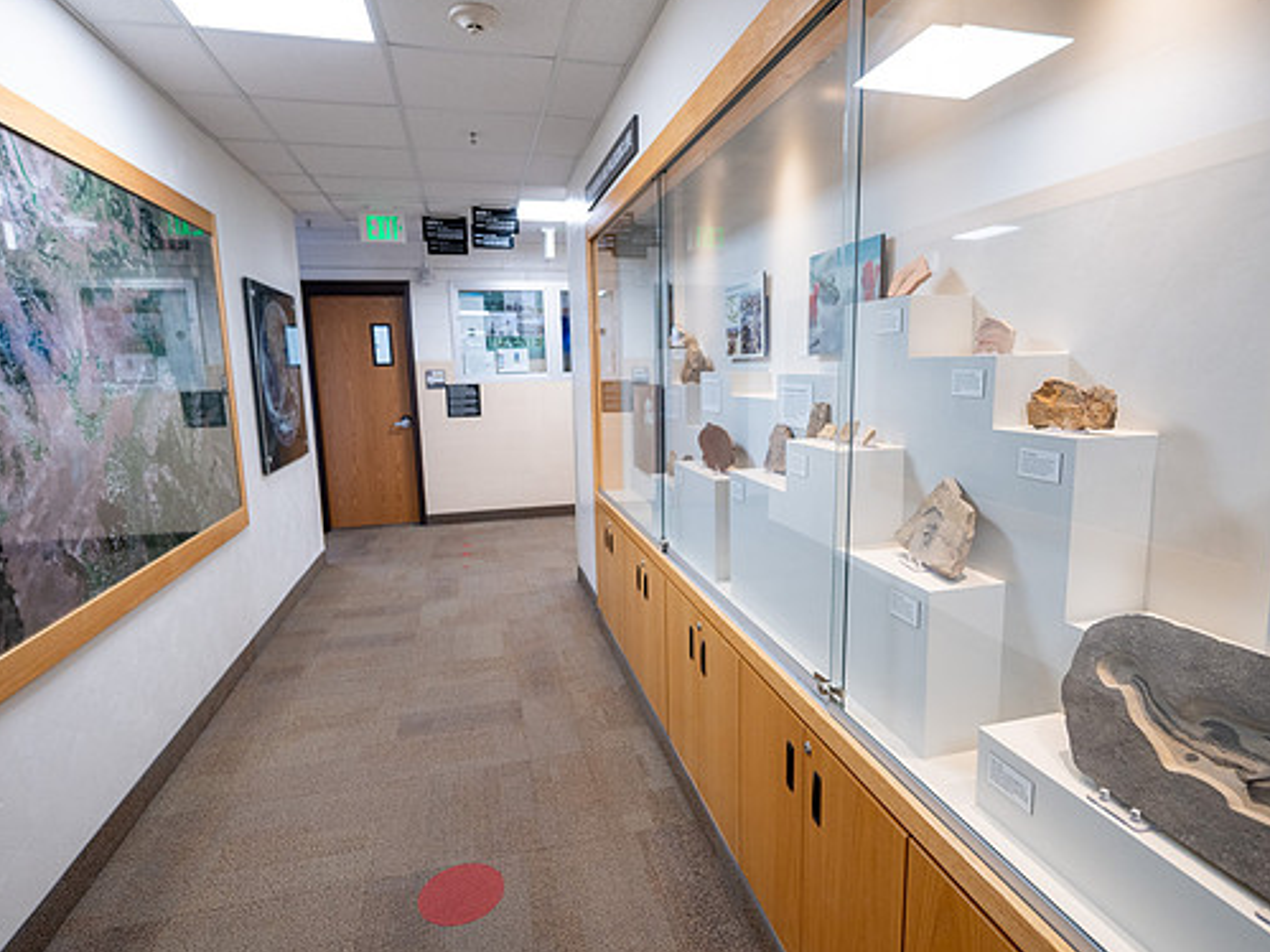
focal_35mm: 19
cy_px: 475
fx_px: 697
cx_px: 652
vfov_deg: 68.7
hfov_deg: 84.7
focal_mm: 17
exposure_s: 1/160
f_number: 4
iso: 800
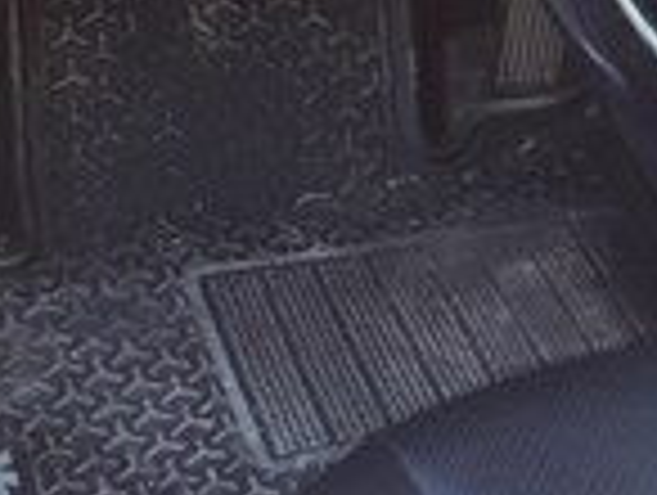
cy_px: -151
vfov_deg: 11.8
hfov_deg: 14.8
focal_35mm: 122
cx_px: 1026
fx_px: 2319
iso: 100
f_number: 1.9
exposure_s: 1/33
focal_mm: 3.6
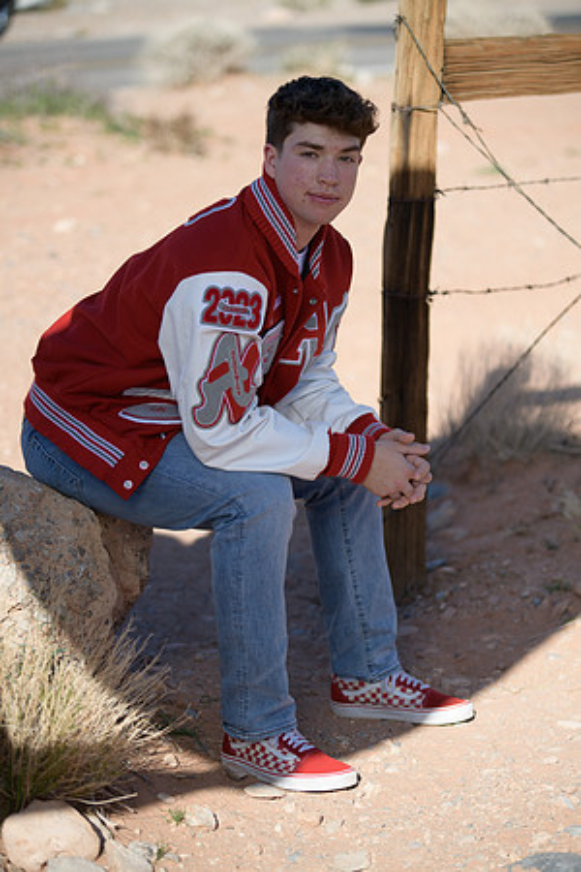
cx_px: 290
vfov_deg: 19.5
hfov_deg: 13.0
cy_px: 436
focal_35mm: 105
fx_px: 2542
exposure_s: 1/3200
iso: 200
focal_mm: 105
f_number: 2.8
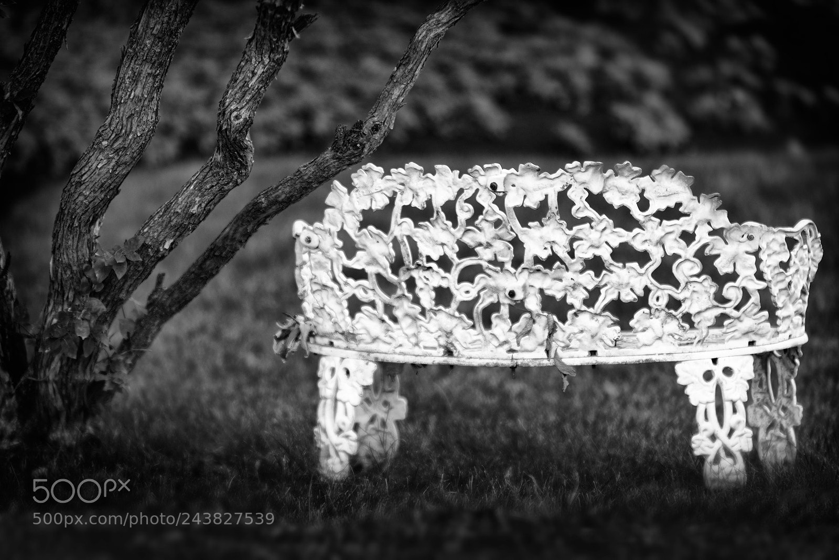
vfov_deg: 6.8
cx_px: 420
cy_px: 280
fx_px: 4719
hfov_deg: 10.2
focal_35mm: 202
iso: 100
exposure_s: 1/640
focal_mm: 135
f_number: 1.8
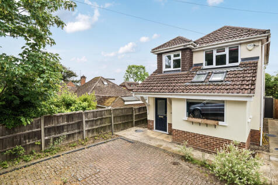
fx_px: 139
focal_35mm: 18
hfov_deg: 90.0
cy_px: 92
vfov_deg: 67.3
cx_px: 139
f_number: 8
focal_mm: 12
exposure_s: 1/640
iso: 400
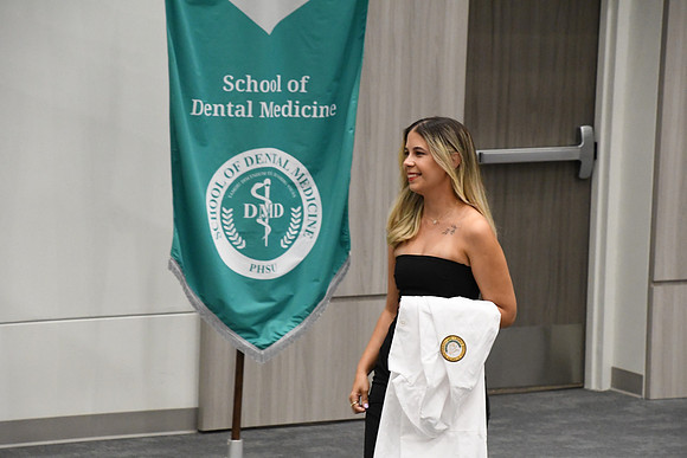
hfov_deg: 9.8
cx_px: 344
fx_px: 4008
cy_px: 229
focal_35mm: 210
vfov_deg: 6.5
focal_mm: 140
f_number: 8
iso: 6400
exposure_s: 1/100
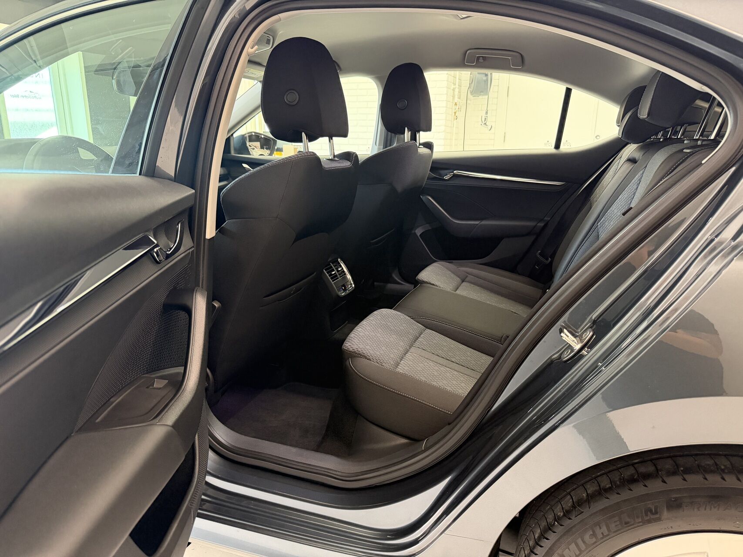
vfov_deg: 56.8
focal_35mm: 24
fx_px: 515
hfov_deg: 71.6
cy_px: 278
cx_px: 372
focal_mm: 6.76
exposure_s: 1/50
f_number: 1.78
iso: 640
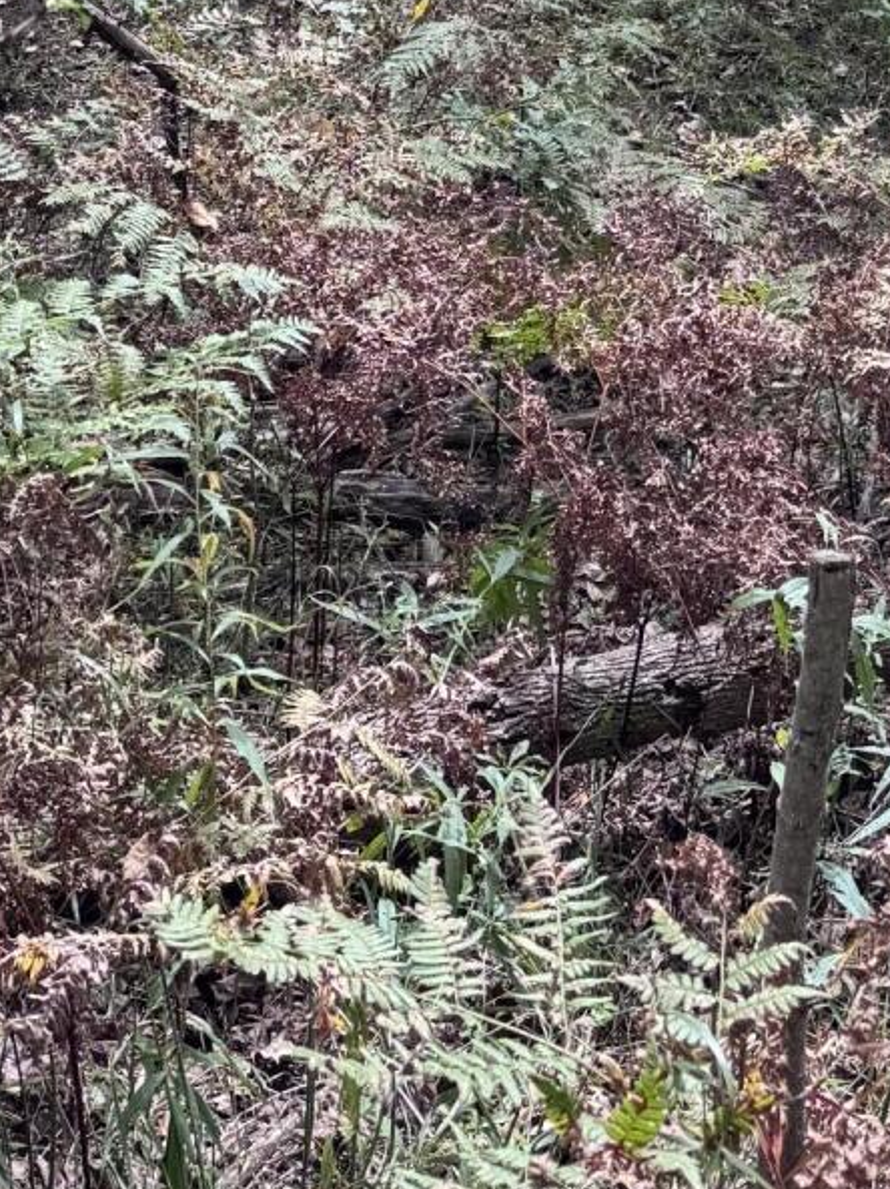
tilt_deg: -14.0
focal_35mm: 81
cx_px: 587
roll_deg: -0.4
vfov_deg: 19.8
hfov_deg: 18.1
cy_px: -742
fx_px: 2780
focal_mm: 6.76
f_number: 1.78
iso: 80
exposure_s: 1/349
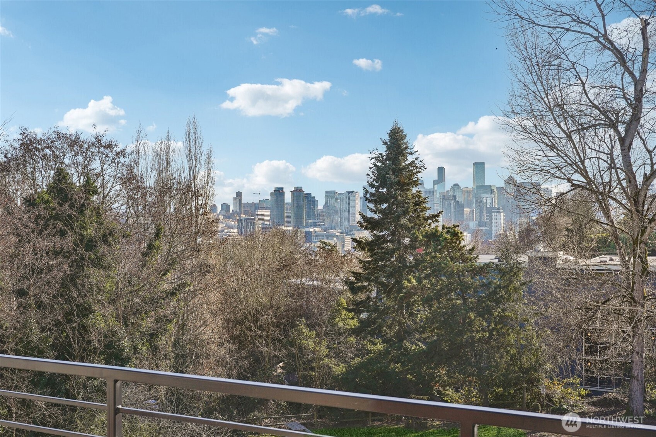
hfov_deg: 46.4
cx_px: 328
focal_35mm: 42
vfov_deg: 31.9
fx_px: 765
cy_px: 218
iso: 100
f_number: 8
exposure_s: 1/200
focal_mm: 28
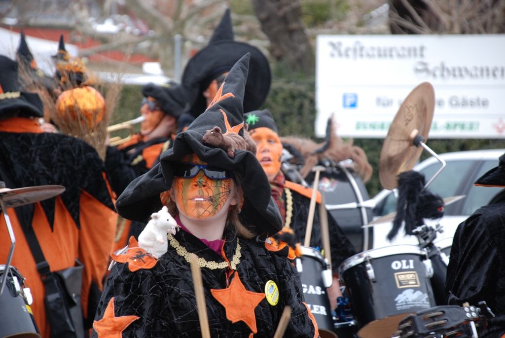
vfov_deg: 8.7
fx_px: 2212
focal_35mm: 158
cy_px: 169
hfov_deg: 13.0
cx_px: 252
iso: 400
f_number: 5.6
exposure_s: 1/80
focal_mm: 105
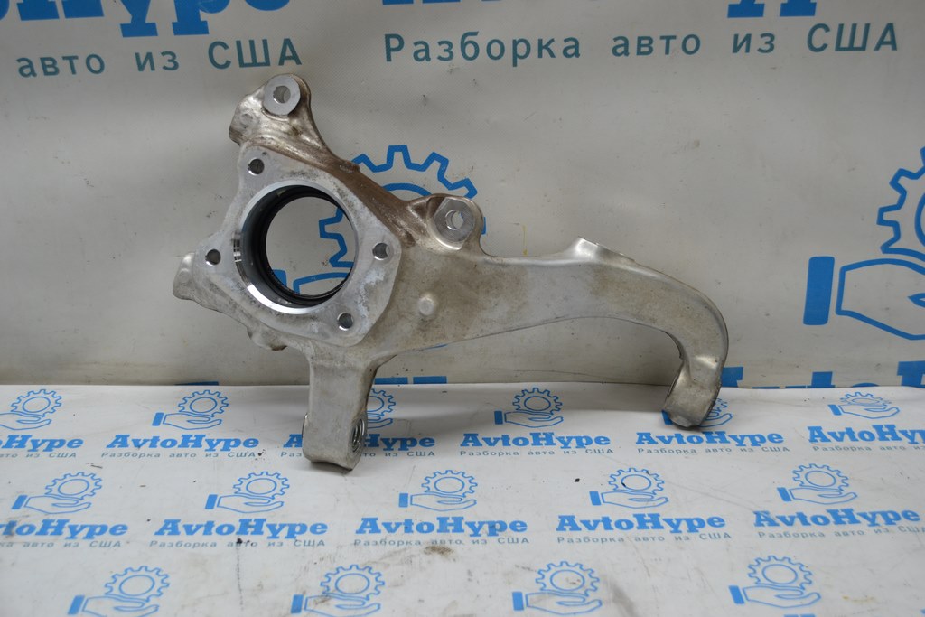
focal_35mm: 42
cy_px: 308
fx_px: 1079
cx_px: 462
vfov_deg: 31.9
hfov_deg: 46.4
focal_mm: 28
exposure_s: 1/100
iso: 400
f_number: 5
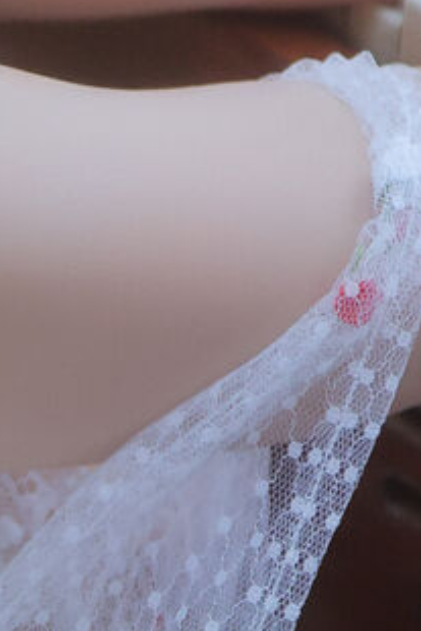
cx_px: -395
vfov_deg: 3.4
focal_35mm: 604
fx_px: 10583
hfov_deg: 2.3
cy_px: 530
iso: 1600
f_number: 4
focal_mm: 105
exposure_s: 1/500
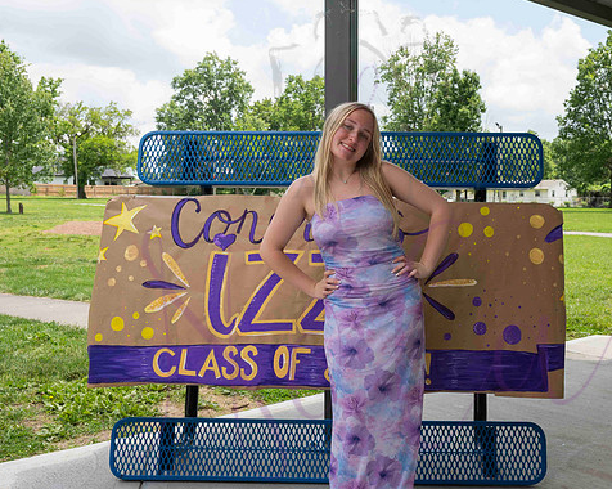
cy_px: 239
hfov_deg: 44.6
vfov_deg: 36.4
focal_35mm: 41
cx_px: 359
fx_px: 742
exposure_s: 1/500
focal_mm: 34.5
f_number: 9
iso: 400
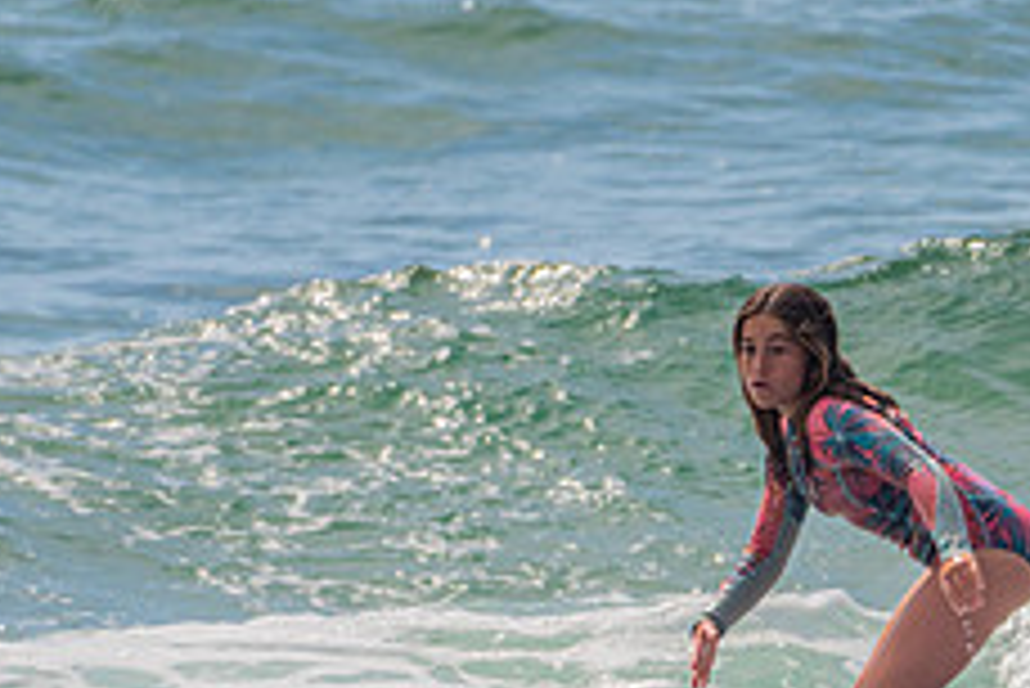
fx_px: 44459
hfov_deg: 1.3
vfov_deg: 0.9
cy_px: 650
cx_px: 1060
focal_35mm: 1553
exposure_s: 1/500
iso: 160
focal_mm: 500
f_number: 5.6
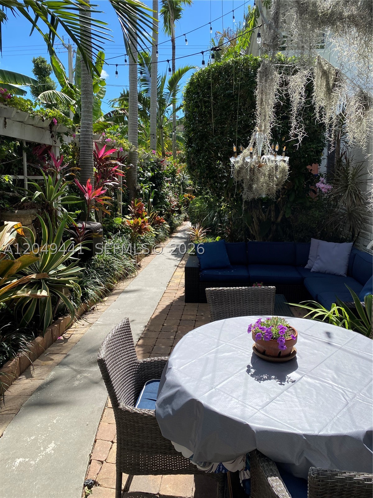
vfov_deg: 67.3
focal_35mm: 26
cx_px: 186
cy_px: 249
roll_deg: +0.2
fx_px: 374
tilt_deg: -10.3
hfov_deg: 53.1
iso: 32
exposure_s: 1/2222
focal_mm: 4.25
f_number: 1.8
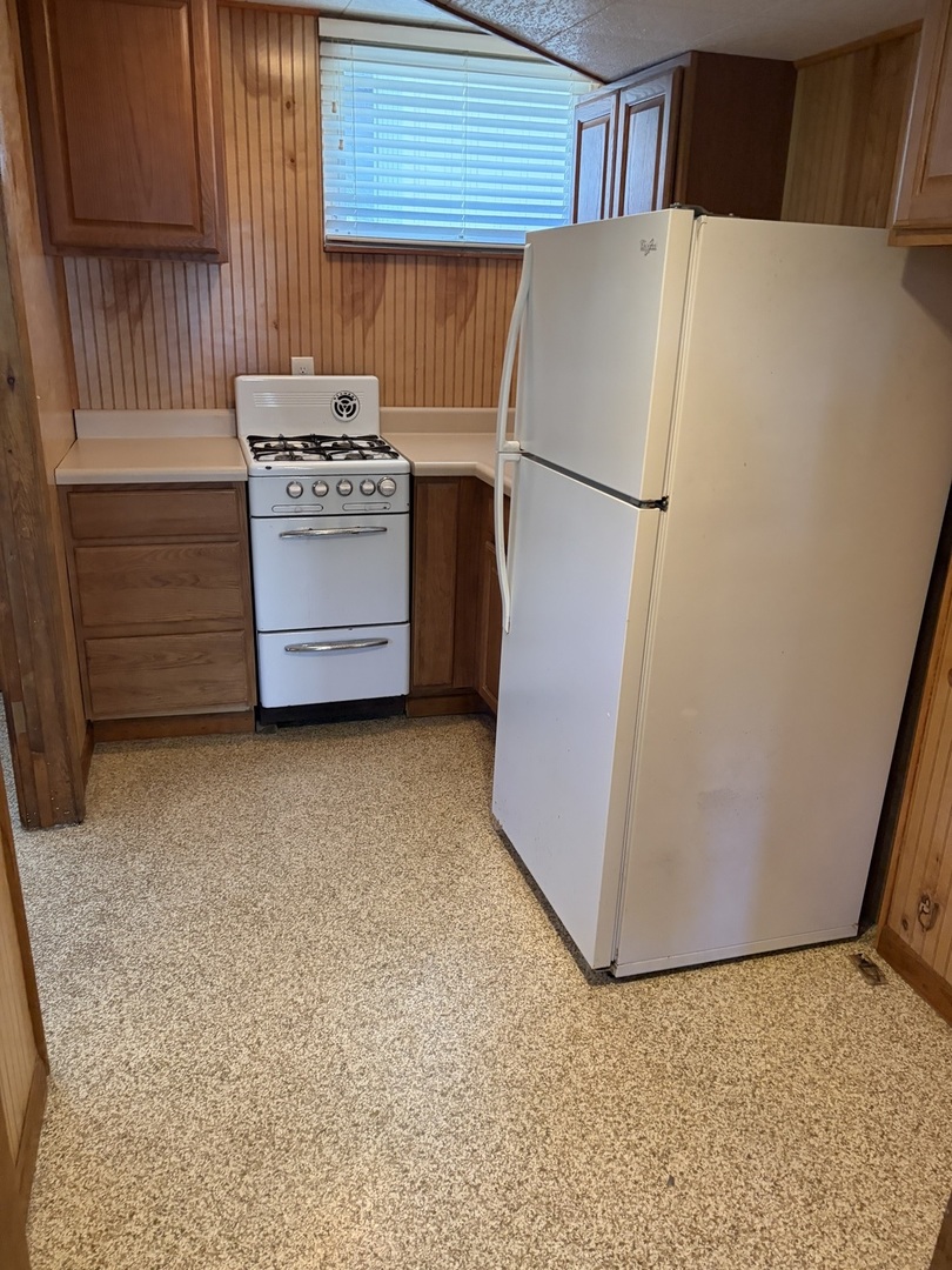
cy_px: 635
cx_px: 476
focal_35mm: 26
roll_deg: -3.3
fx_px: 953
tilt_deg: -21.7
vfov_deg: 67.3
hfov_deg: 53.1
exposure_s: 1/60
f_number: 1.6
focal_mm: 5.96
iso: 320
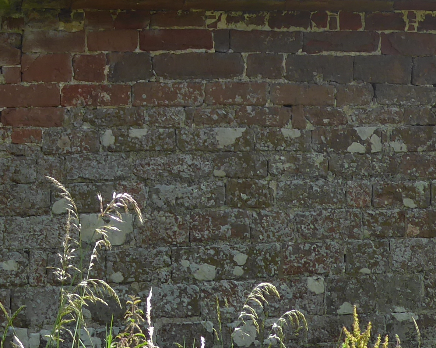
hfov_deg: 10.3
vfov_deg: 8.2
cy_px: 45
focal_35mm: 188
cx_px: 121
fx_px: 2426
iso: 80
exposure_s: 1/250
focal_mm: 9.6
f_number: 4.1
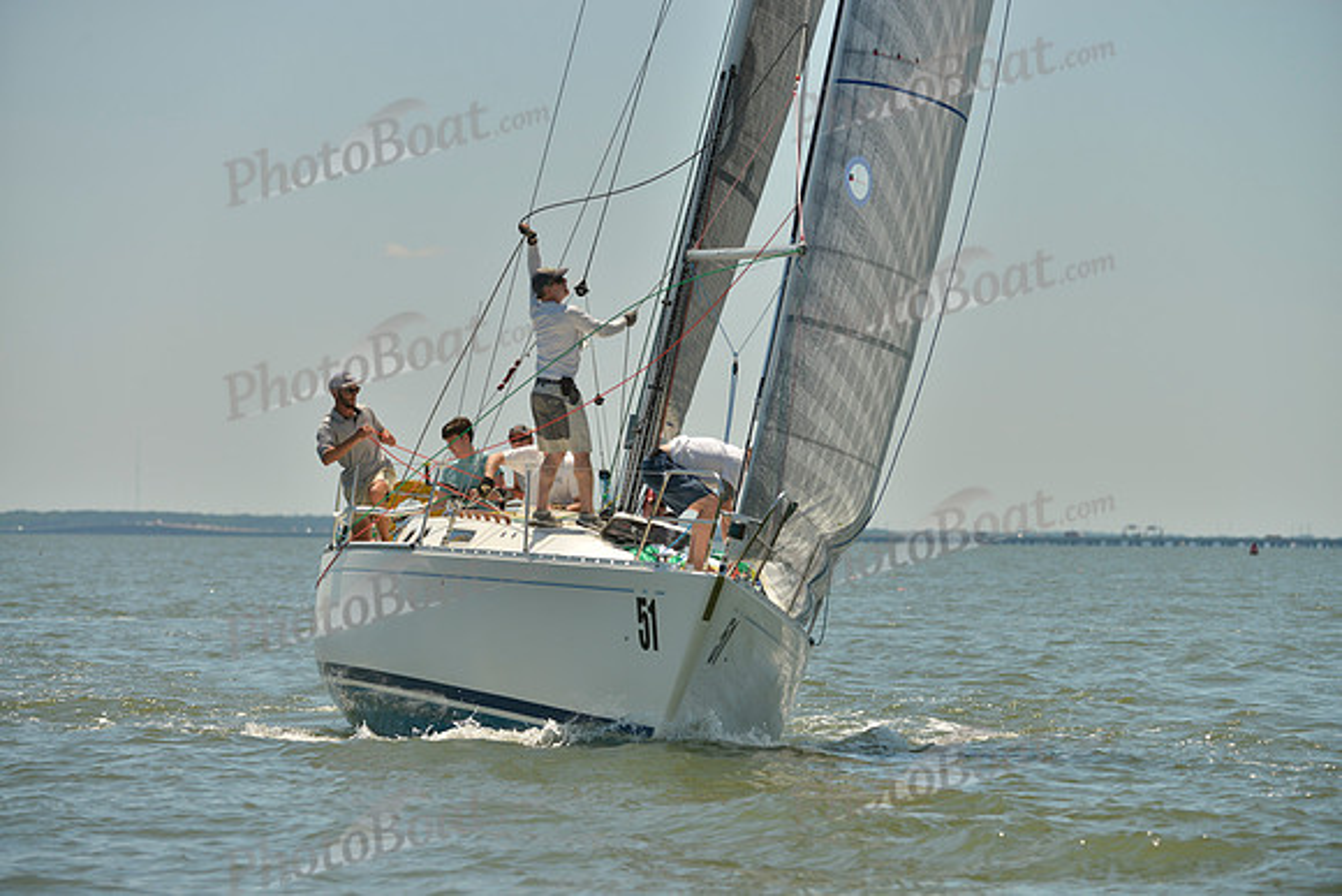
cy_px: 448
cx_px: 671
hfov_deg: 10.3
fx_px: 7457
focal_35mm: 200
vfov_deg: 6.9
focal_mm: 200
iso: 200
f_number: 5.6
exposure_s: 1/1600
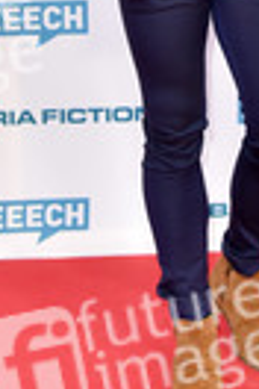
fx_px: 1370
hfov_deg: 10.8
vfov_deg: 15.5
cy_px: -91
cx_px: 212
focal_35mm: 127
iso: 800
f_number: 5.6
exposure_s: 1/160
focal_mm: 42
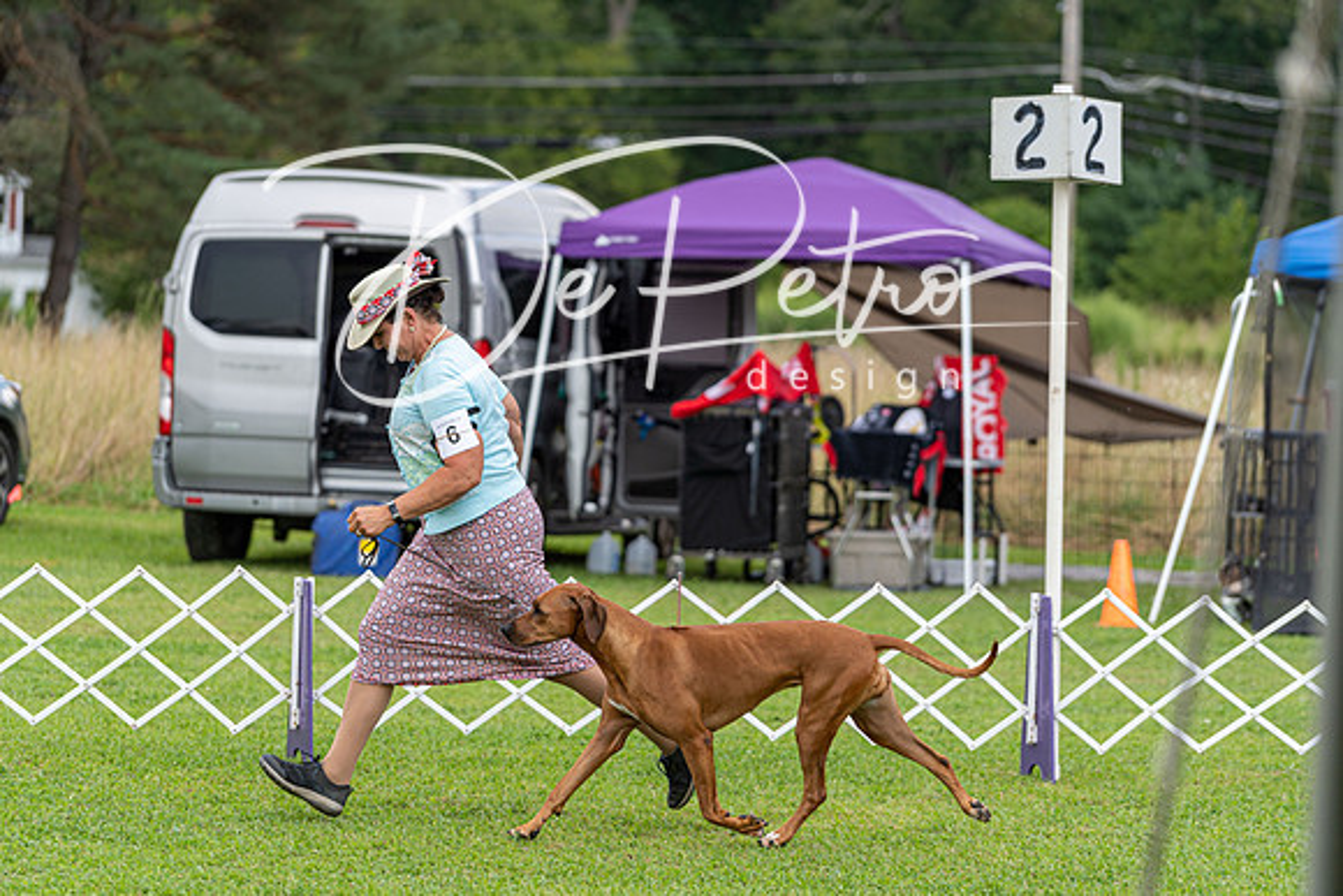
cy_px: 448
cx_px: 672
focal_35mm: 168
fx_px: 6269
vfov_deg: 8.2
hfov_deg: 12.2
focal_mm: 168
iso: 250
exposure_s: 1/1000
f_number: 4
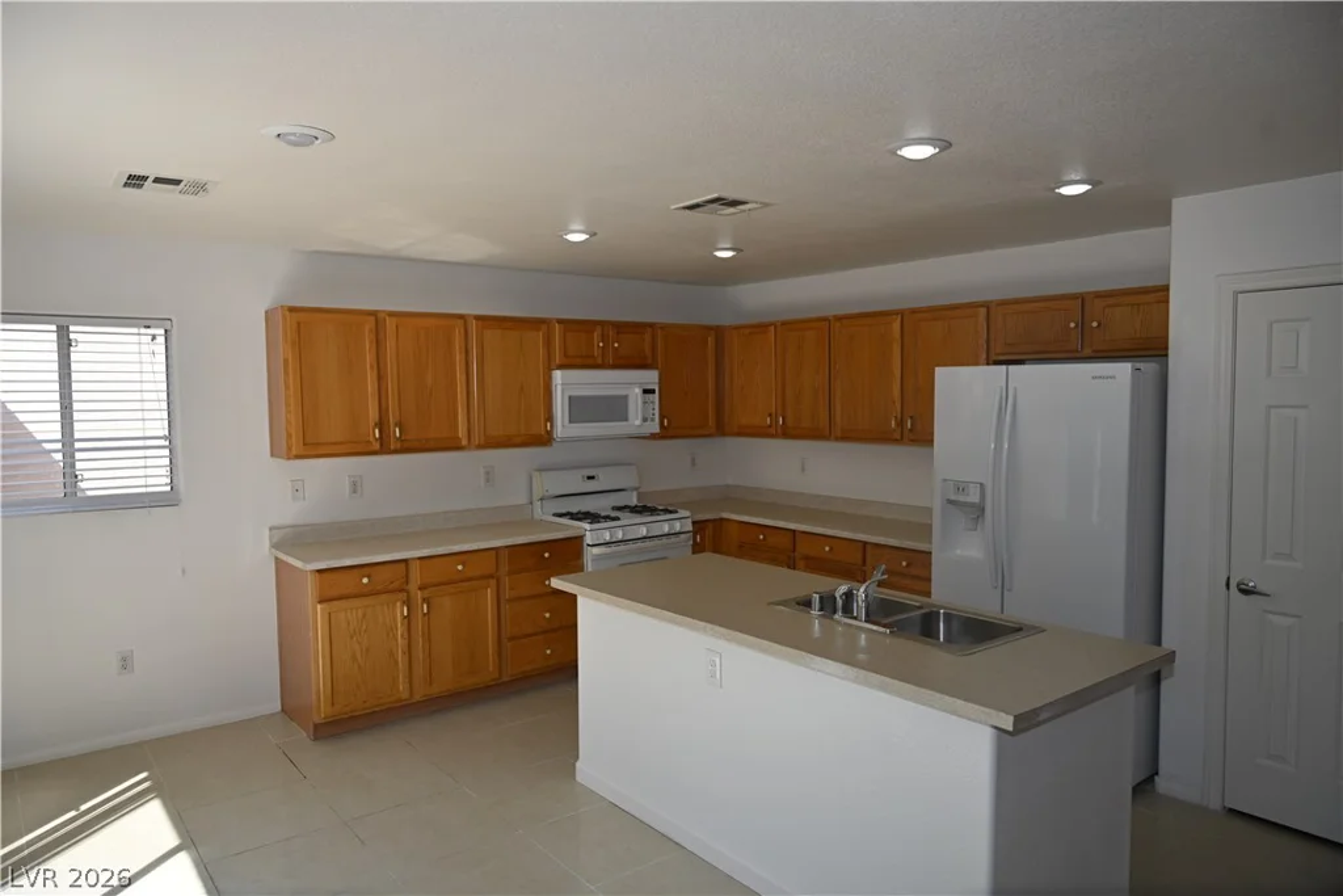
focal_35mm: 24
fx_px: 895
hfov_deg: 73.7
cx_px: 672
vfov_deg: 53.1
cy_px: 448
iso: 64
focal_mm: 24
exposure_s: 1/100
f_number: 5
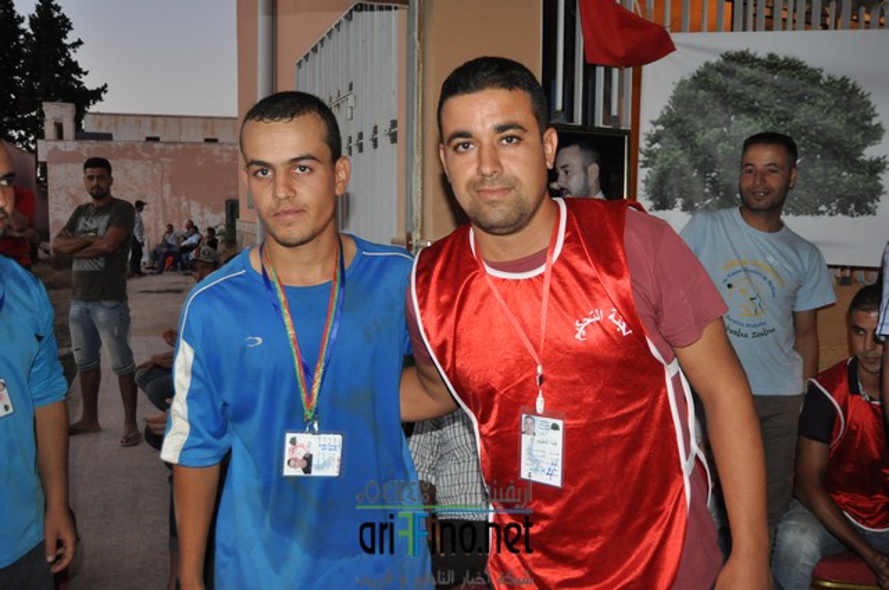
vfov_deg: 39.9
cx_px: 444
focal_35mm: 33
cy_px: 295
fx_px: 814
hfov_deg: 57.3
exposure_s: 1/60
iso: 800
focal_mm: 22
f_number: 3.5
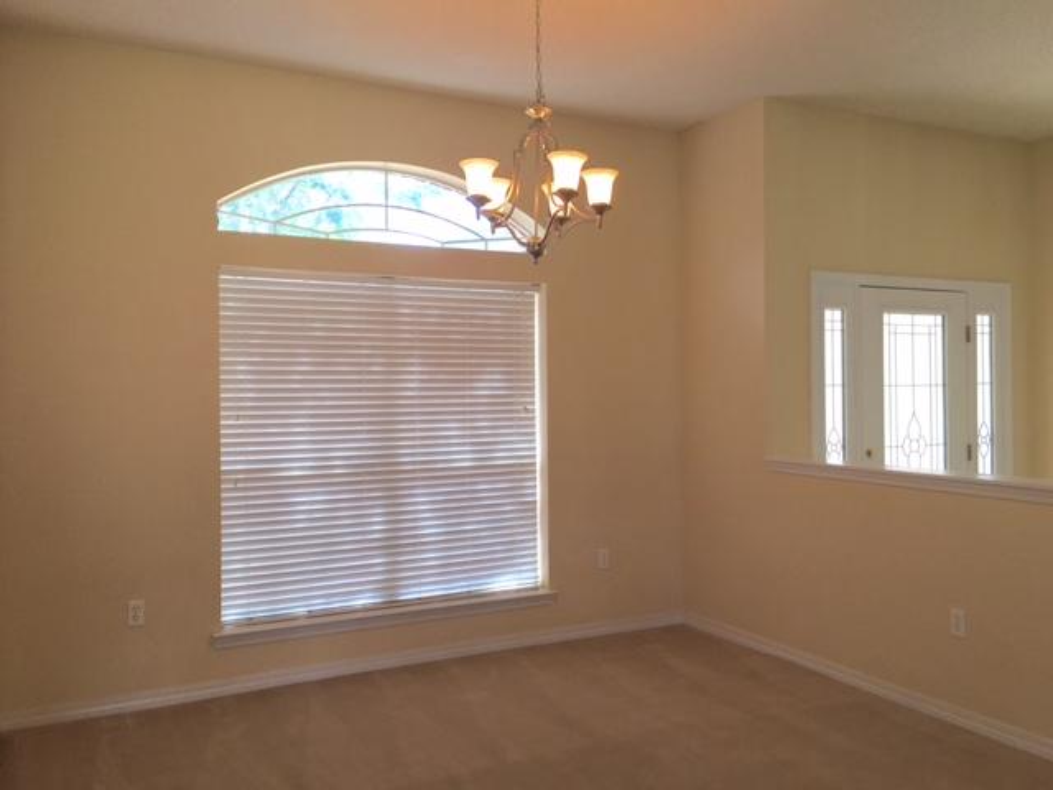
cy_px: 395
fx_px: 882
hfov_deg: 61.7
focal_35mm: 29
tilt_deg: -0.2
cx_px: 526
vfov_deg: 48.2
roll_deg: +0.1
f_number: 2.2
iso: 25
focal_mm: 4.15
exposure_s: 1/67
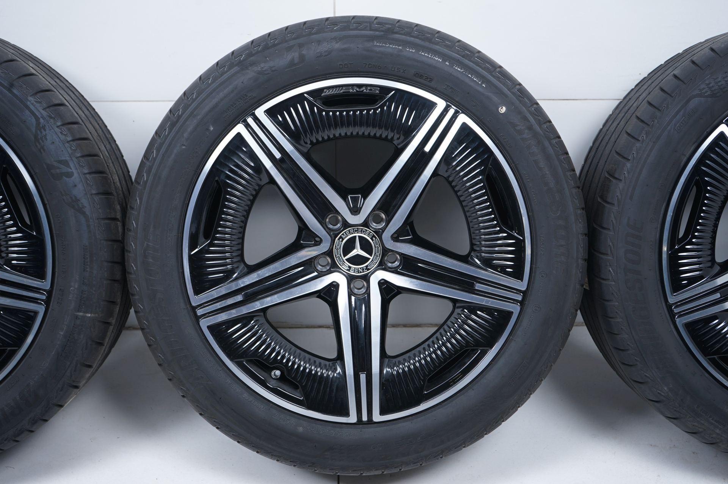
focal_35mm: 47
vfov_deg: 28.6
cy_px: 242
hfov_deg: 41.9
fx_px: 950
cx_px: 364
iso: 250
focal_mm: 47
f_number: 7.1
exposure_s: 1/125
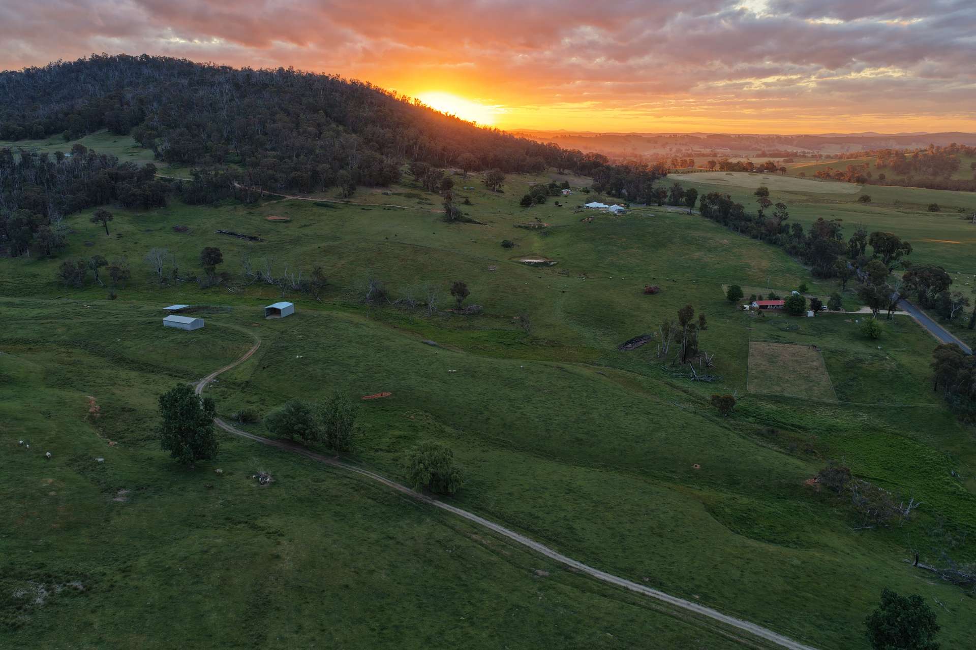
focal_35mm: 28
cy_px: 325
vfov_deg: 46.4
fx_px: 759
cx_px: 488
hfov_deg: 65.5
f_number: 2.8
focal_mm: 14.45
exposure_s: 1/25
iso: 100
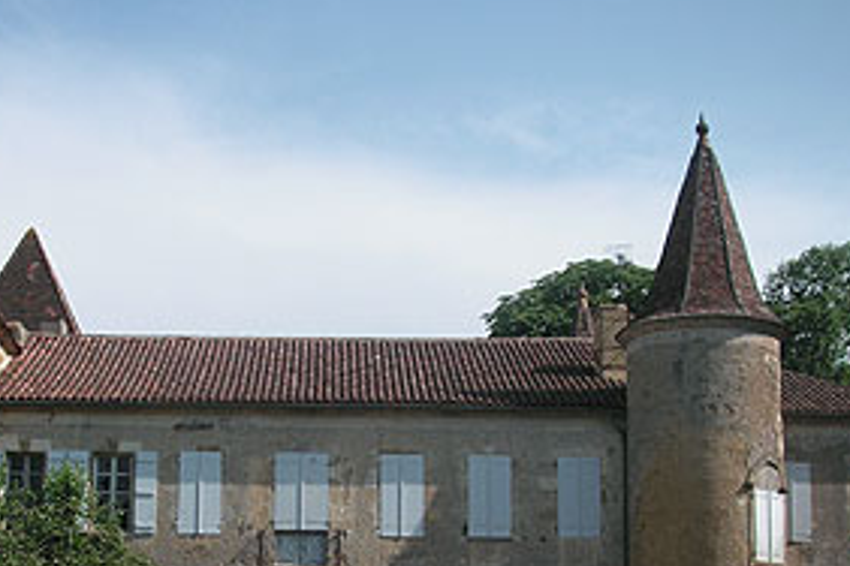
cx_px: 344
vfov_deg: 21.2
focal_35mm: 63
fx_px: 1487
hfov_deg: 31.8
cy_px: 485
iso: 50
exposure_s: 1/750
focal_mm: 6.3
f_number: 3.3
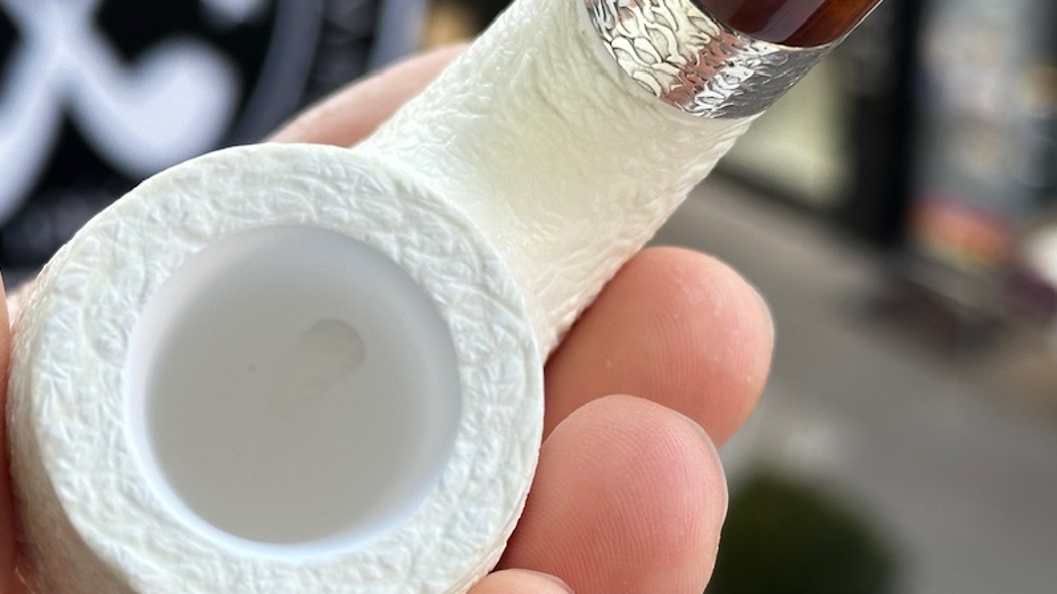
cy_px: 338
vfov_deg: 14.4
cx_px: 483
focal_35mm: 84
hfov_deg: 25.3
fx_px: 2354
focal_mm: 6.86
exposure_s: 1/205
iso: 50
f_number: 1.78
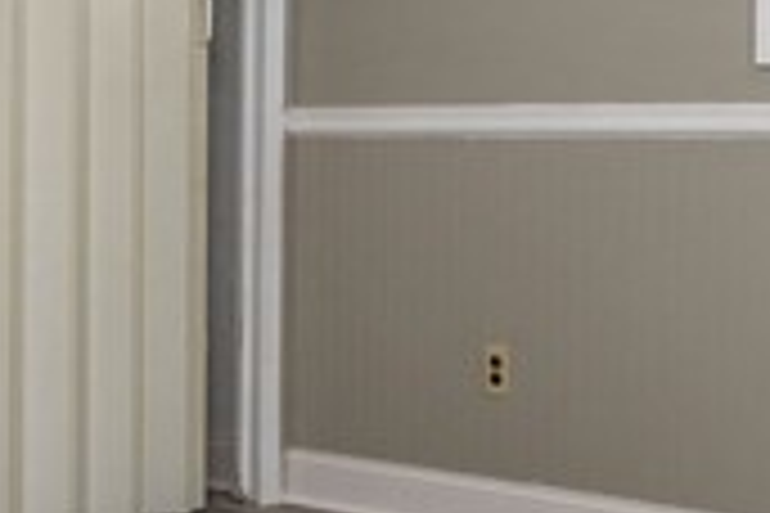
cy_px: 70
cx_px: 421
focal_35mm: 89
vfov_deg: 15.2
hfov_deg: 22.9
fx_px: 1903
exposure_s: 1/60
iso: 125
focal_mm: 14
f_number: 9
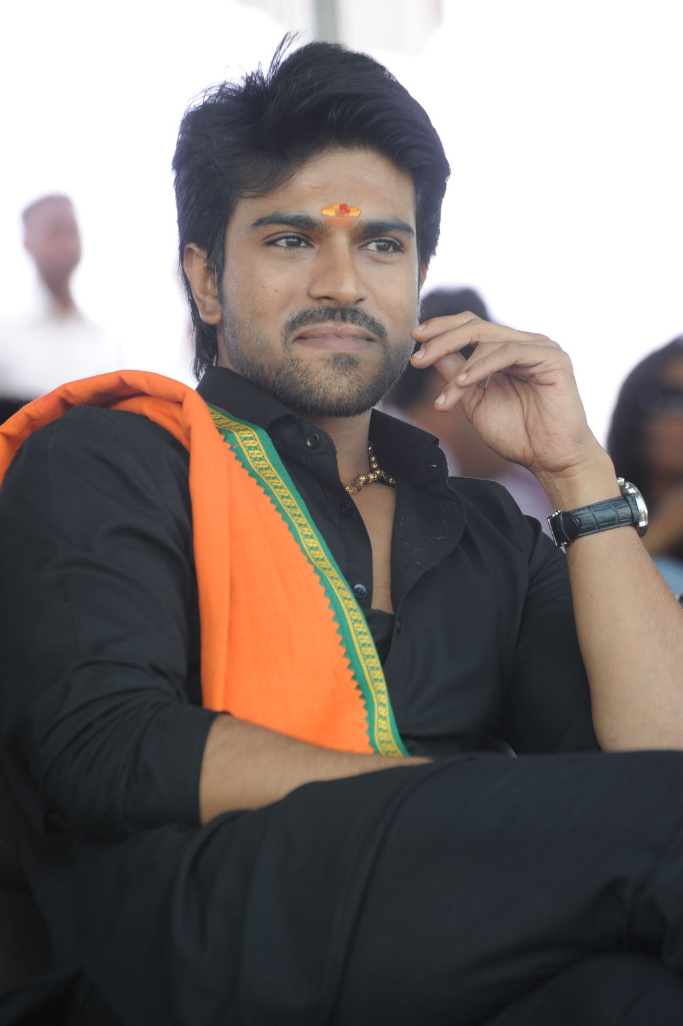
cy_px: 513
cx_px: 342
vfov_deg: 9.4
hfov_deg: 6.2
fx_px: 6267
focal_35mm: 220
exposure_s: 1/125
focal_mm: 220
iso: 400
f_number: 7.1
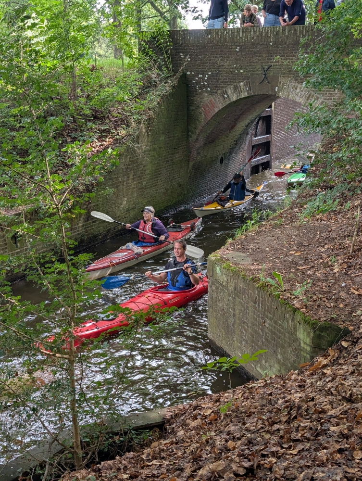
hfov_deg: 29.7
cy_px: 240
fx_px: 681
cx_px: 181
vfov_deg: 38.9
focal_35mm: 49
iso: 77
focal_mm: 6.9
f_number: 1.68
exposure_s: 1/227
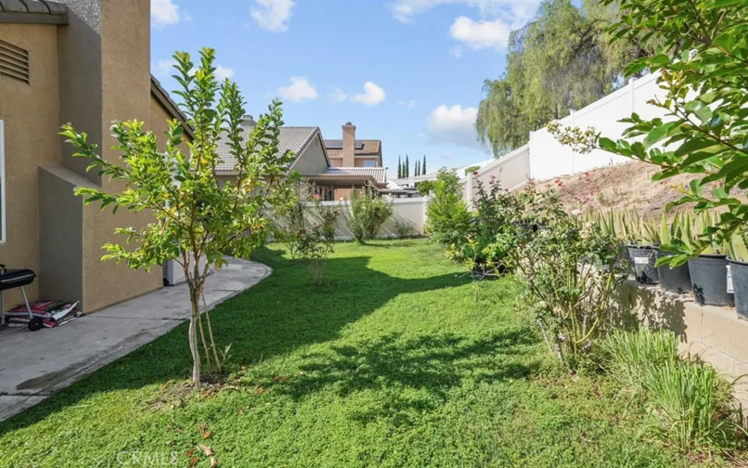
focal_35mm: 17
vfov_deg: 67.8
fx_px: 347
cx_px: 386
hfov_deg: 94.3
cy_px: 209
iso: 100
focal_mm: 16
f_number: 8
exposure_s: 1/125
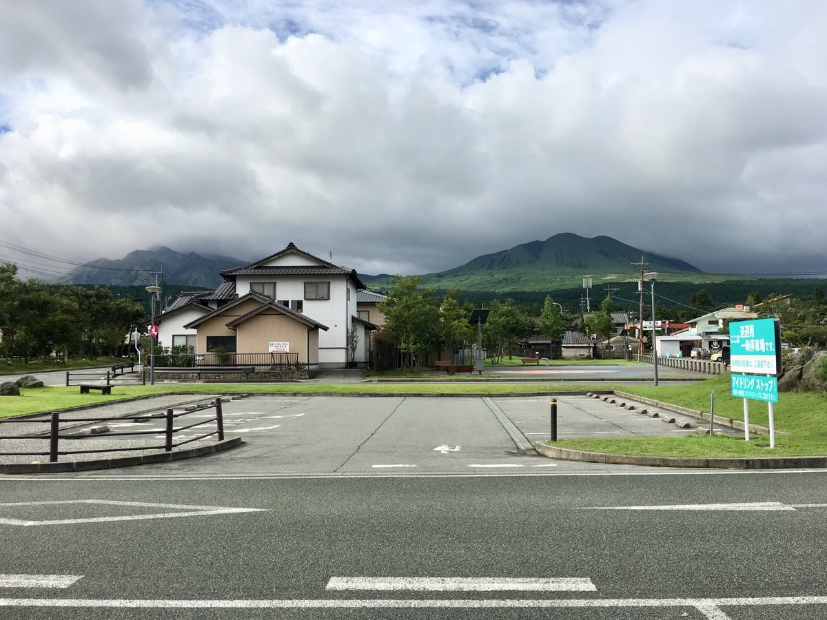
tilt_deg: +4.2
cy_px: 310
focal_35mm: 29
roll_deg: +1.6
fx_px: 693
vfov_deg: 48.2
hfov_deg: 61.7
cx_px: 414
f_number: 2.2
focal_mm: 4.15
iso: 25
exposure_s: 1/999
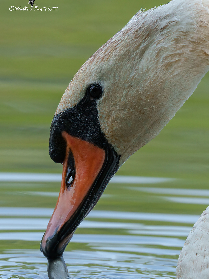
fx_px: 5232
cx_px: 104
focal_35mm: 650
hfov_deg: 2.3
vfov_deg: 3.1
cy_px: 145
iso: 1600
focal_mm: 600
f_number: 9
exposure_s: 1/800
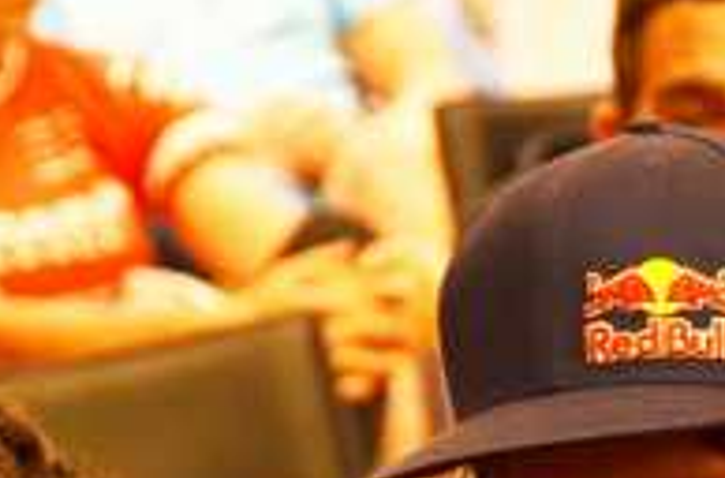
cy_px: 670
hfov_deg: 4.7
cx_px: 419
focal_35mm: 441
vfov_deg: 3.1
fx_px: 8843
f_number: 5.3
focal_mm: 95
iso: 800
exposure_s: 1/60
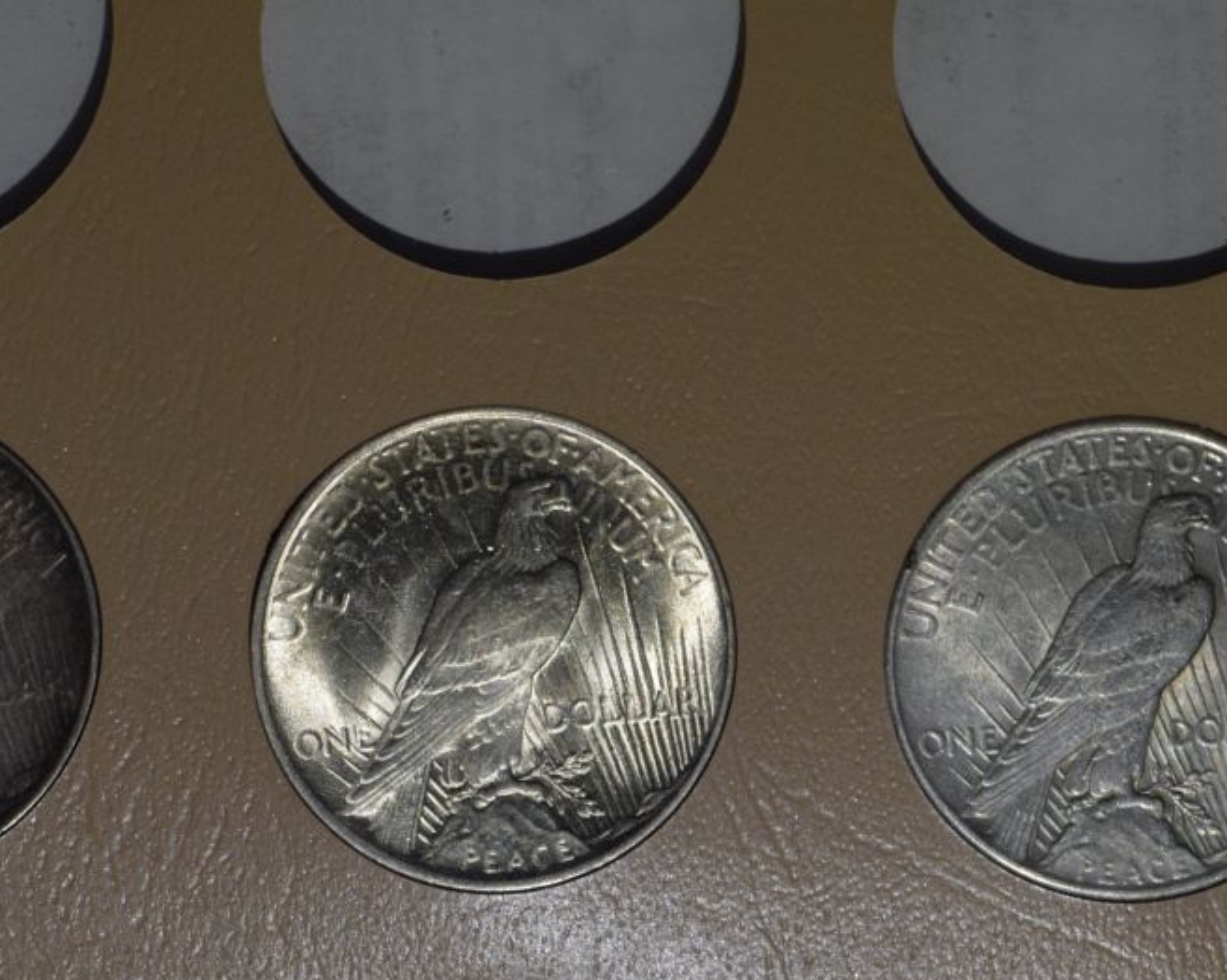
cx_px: 463
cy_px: 496
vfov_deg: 8.0
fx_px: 7006
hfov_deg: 10.0
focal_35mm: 193
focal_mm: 90
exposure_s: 1/160
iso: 1600
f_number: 8
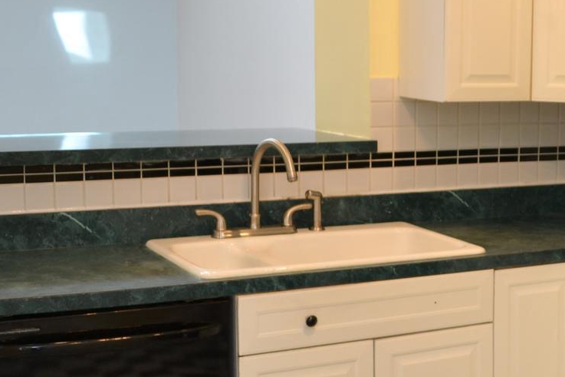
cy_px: 202
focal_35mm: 75
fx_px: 1177
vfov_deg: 18.2
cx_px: 636
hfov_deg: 24.9
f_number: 3.5
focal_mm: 18
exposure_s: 1/60
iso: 400
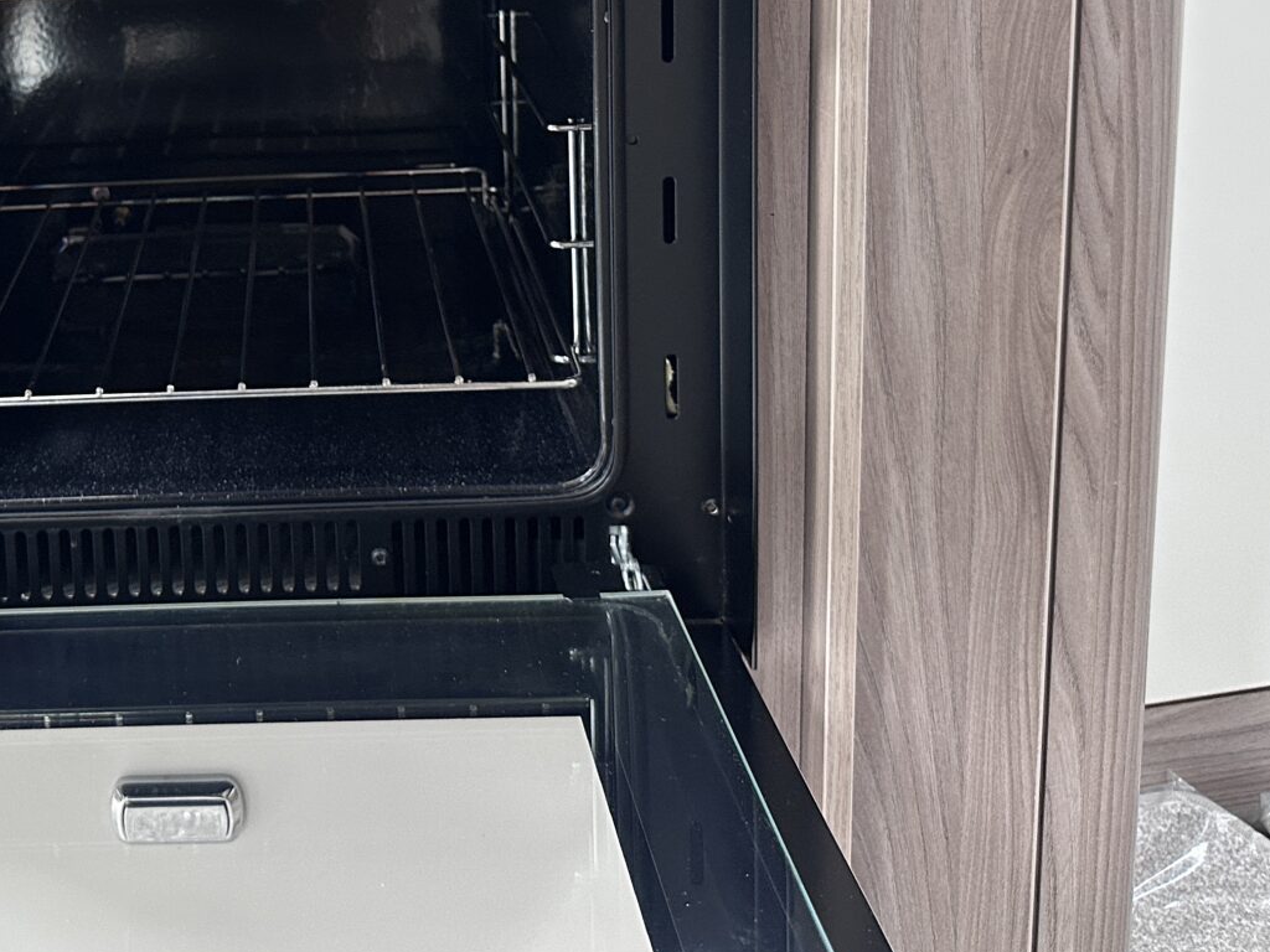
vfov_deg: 28.8
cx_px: 197
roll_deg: +2.1
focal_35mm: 48
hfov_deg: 37.7
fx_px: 1761
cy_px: 57
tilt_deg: -11.2
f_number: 1.78
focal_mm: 6.86
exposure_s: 1/78
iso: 250
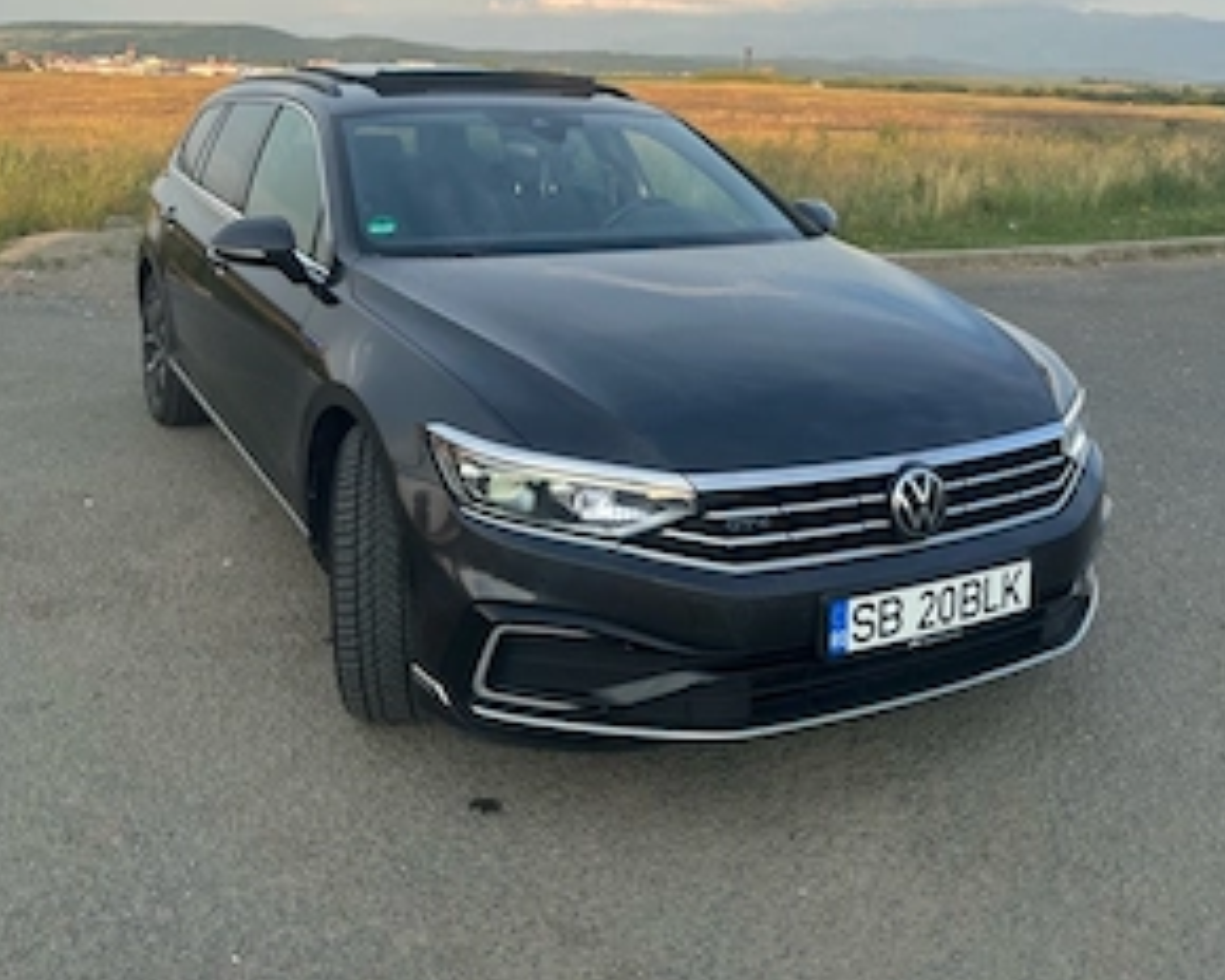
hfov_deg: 51.5
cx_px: 608
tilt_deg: -8.7
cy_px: 253
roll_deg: -1.7
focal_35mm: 35
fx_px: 1269
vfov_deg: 41.1
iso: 50
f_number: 1.5
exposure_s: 1/1361
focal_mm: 5.7
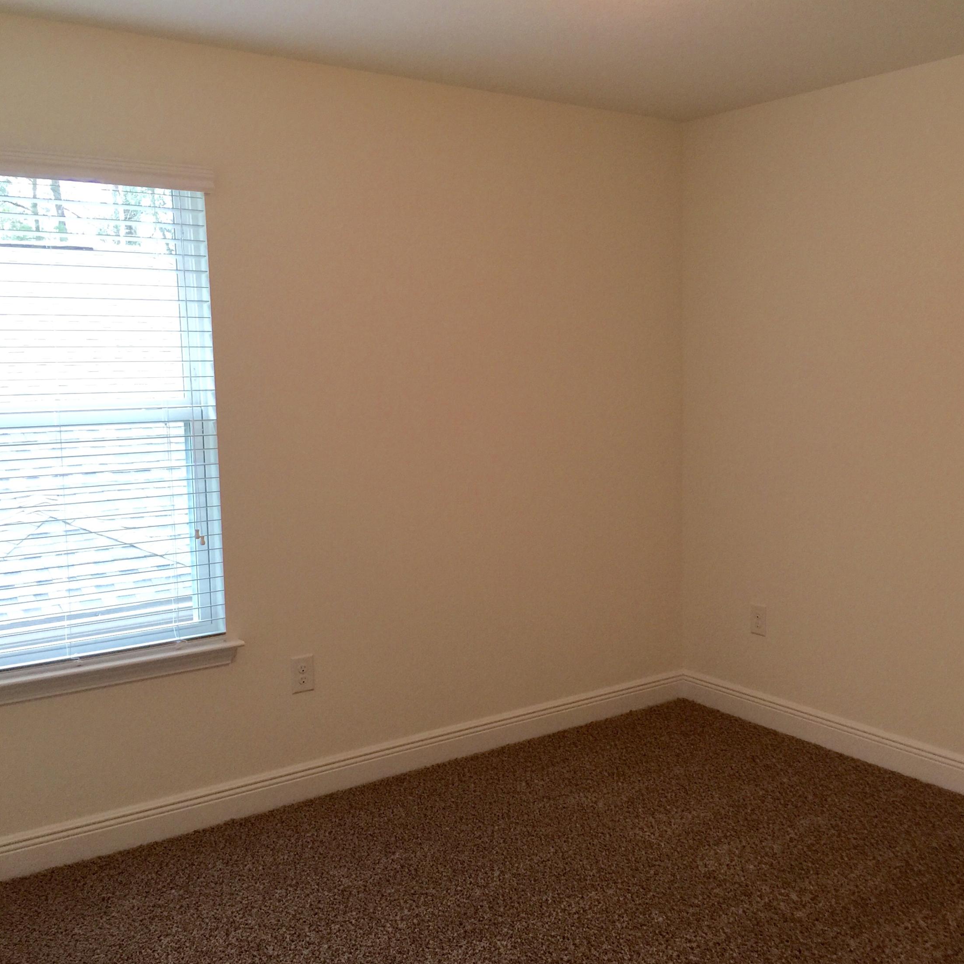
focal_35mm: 35
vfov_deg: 47.2
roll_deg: +0.3
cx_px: 573
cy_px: 491
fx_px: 1103
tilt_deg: -6.8
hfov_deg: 47.0
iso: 50
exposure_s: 1/30
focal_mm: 4.15
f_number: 2.2
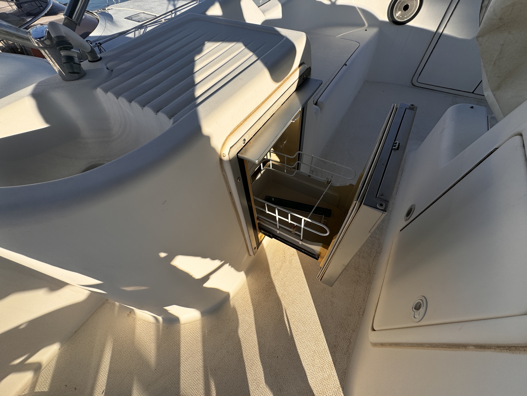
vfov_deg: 85.7
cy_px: 198
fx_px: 213
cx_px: 264
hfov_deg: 102.1
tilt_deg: -52.8
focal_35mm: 14
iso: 40
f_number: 2.2
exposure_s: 1/1236
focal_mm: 2.22
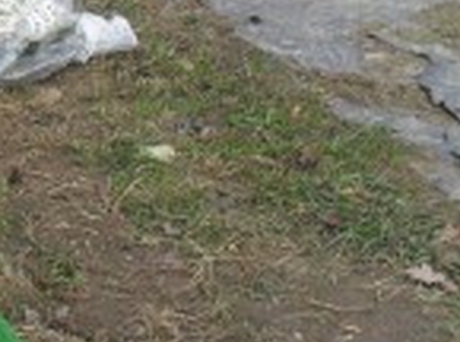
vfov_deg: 9.4
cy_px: -28
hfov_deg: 11.3
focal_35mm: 155
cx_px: -523
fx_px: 2055
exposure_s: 1/180
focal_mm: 6.3
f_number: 3.2
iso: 100
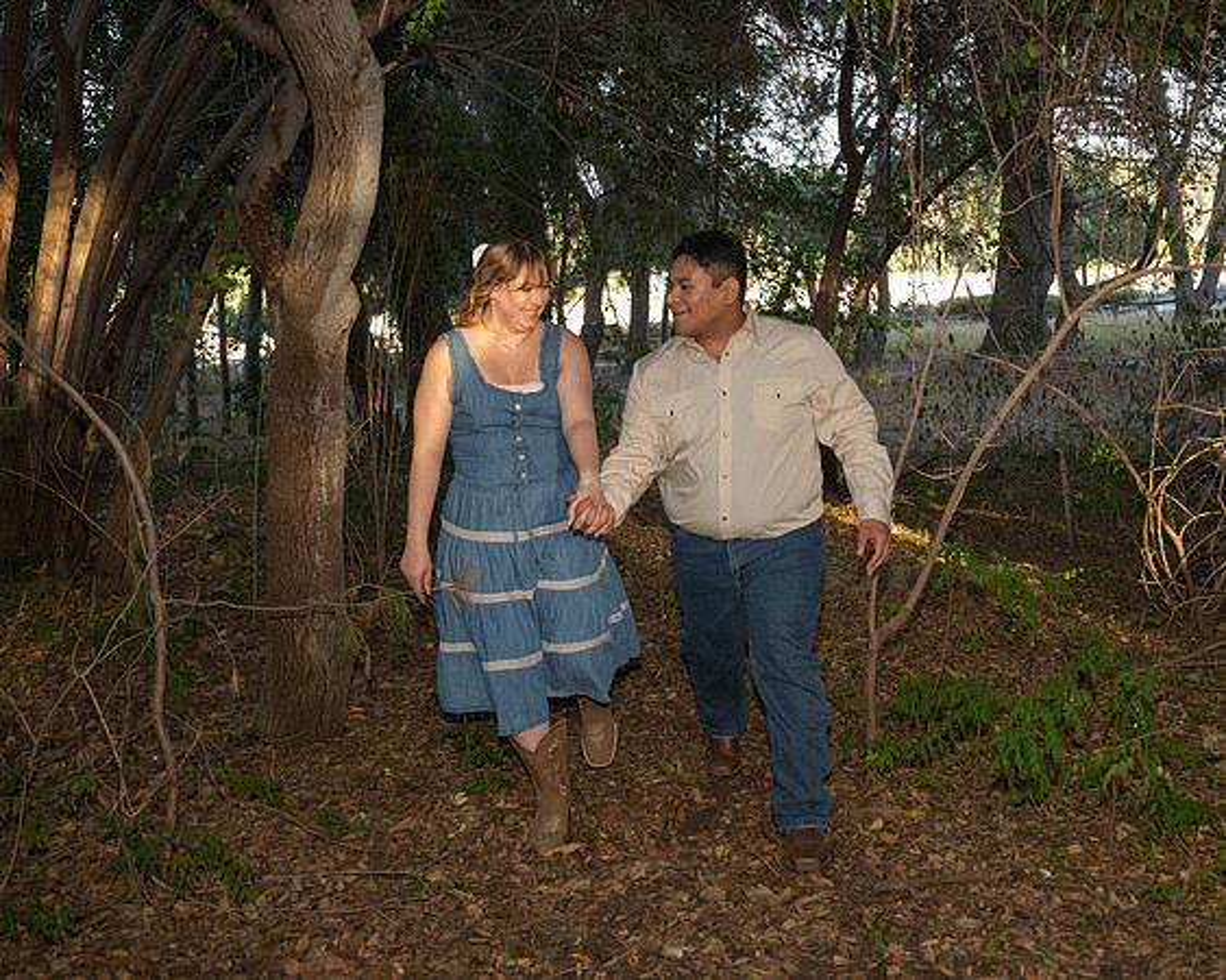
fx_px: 1633
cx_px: 668
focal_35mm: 45
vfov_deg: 33.0
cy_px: 299
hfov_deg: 41.1
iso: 2500
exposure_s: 1/640
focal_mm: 27
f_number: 2.8
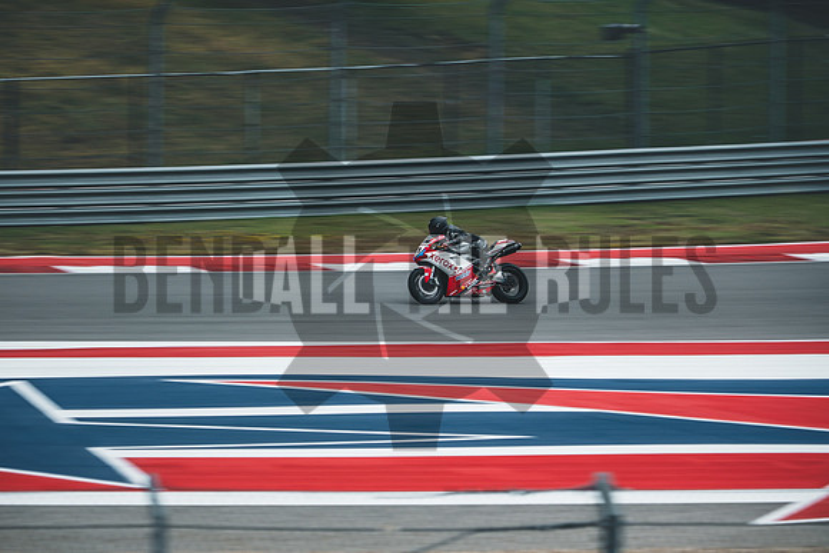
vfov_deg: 3.3
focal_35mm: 420
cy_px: 276
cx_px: 414
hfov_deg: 4.9
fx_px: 9673
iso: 160
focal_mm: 280
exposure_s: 1/80
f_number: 2.8
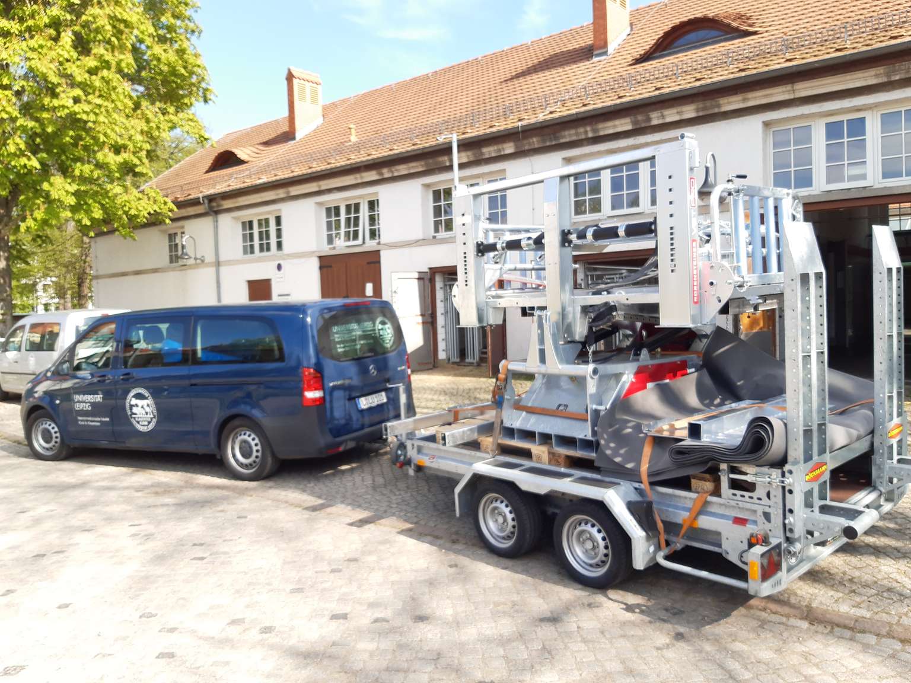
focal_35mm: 26
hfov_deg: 67.3
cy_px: 342
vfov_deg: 53.1
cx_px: 456
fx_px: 684
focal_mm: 3.92
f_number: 1.7
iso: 40
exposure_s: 1/520
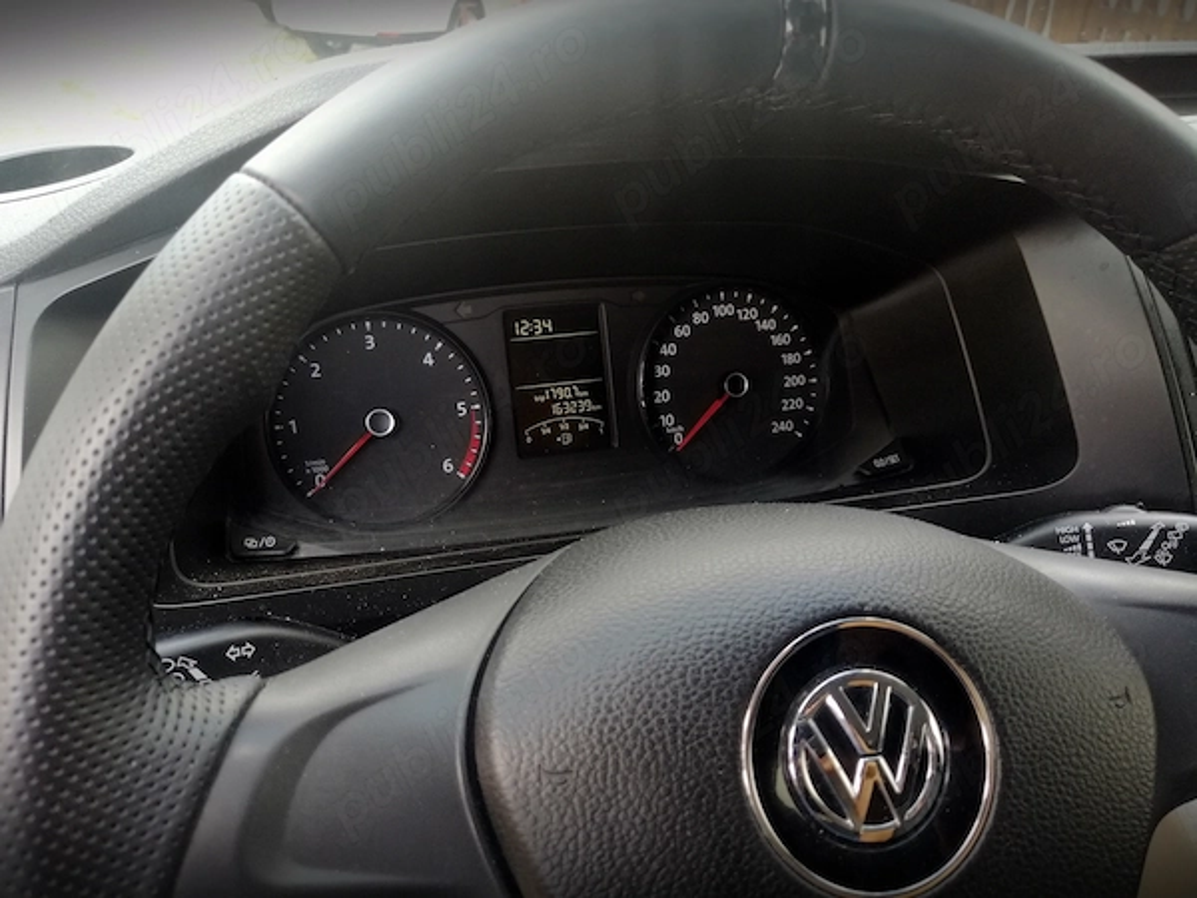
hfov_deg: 65.3
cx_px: 598
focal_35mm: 27
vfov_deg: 51.4
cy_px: 449
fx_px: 934
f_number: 1.8
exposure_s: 1/100
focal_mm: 3.95
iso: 100
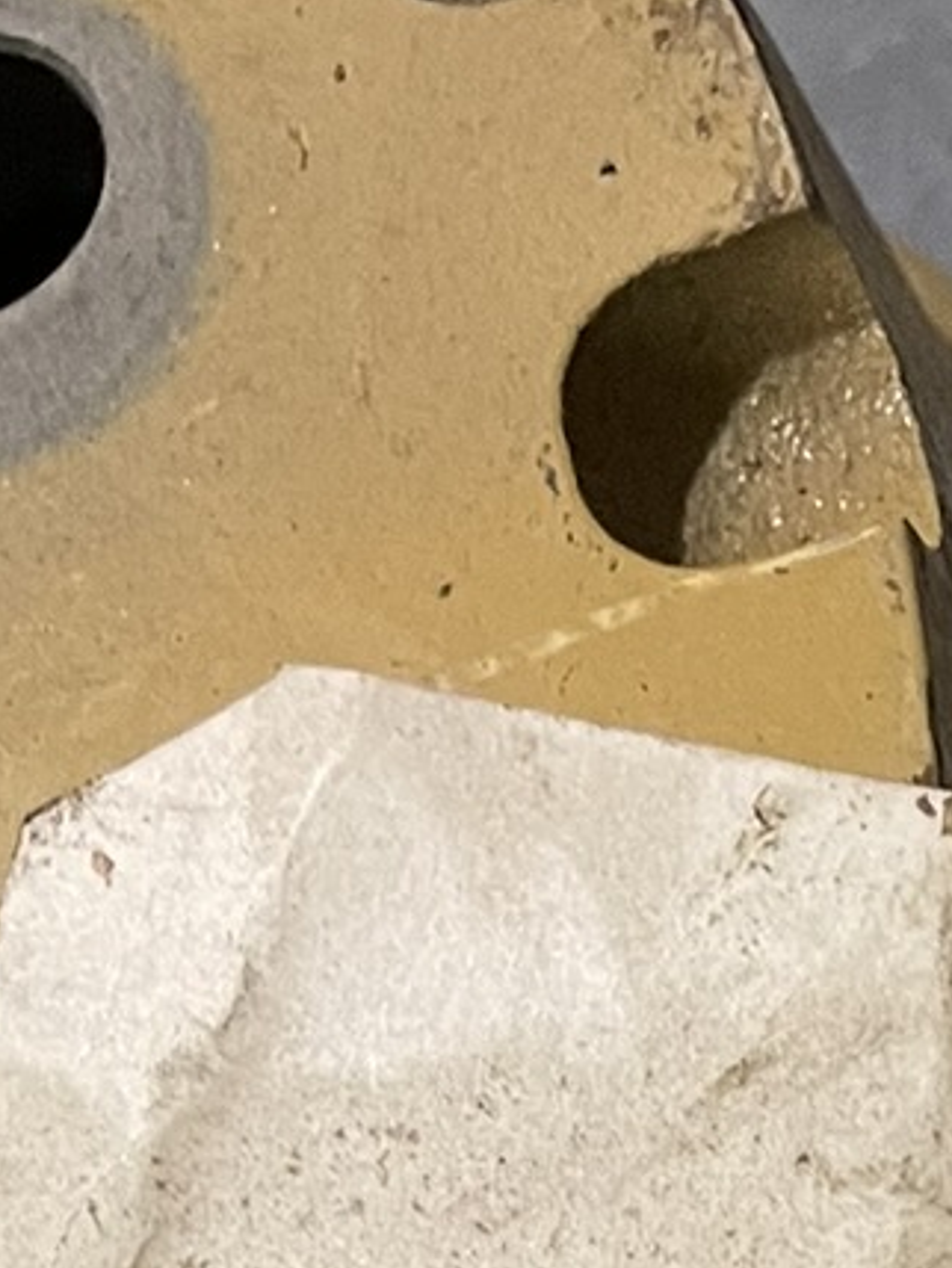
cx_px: 1996
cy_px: 2217
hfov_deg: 10.8
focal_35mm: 124
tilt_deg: -76.4
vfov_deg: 14.2
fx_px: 4545
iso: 200
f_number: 1.6
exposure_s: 1/60
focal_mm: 4.2
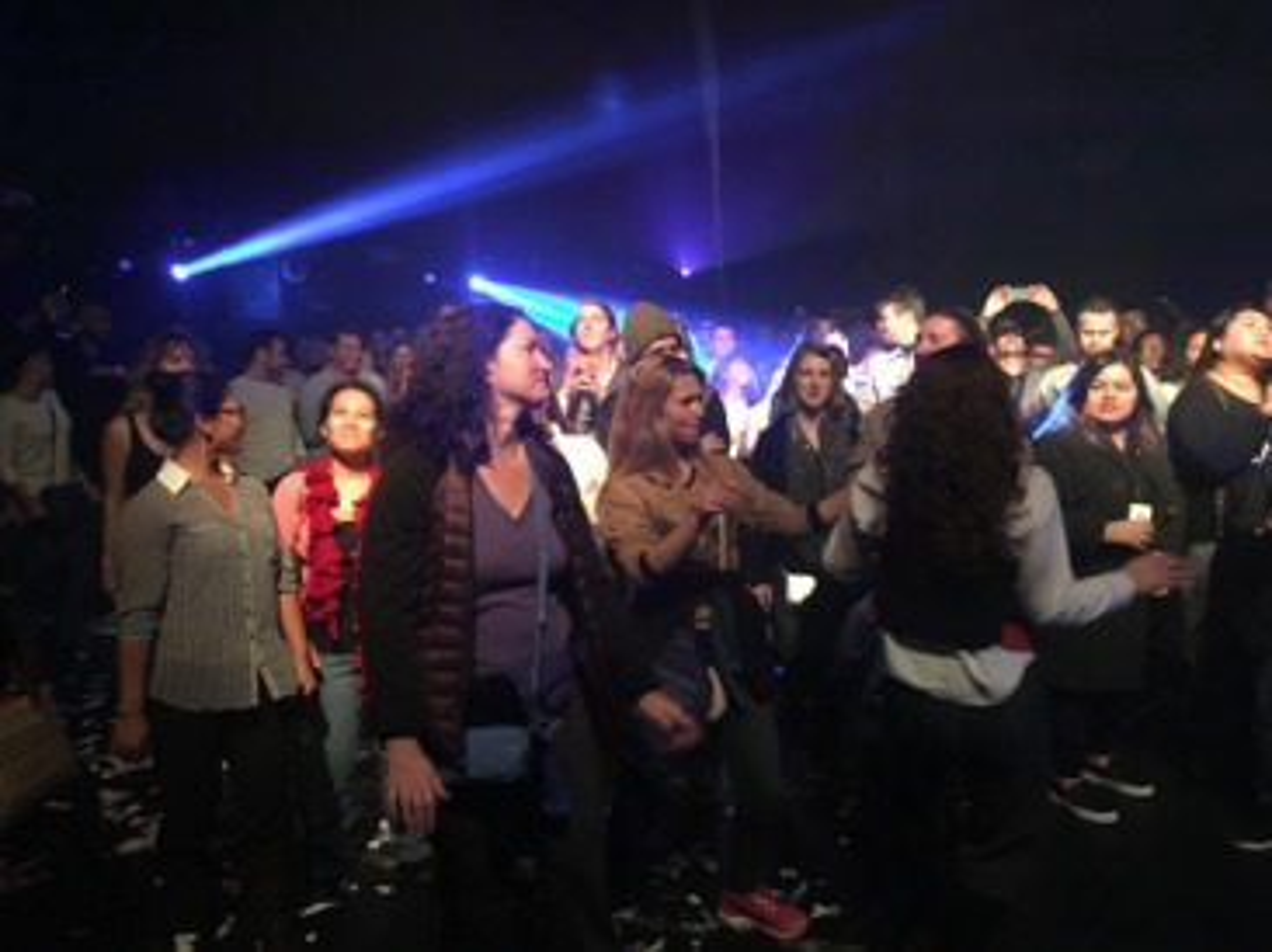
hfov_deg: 61.7
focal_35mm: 29
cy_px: 476
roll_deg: +1.6
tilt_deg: -6.8
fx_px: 1065
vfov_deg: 48.2
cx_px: 636
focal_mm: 4.15
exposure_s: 1/15
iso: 250
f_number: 2.2
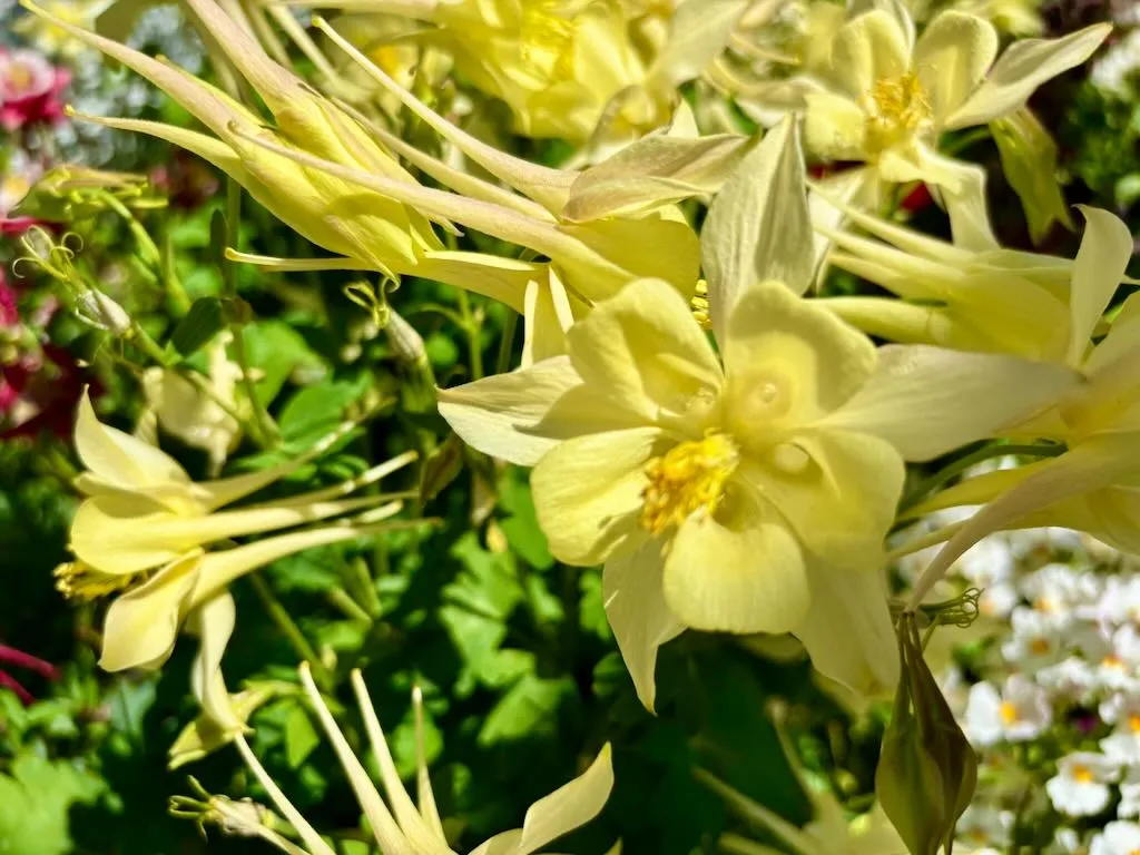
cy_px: 428
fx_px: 856
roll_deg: +1.8
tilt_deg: -36.4
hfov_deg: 67.3
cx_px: 570
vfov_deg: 53.1
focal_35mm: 26
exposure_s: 1/4630
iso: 50
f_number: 1.6
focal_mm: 5.96
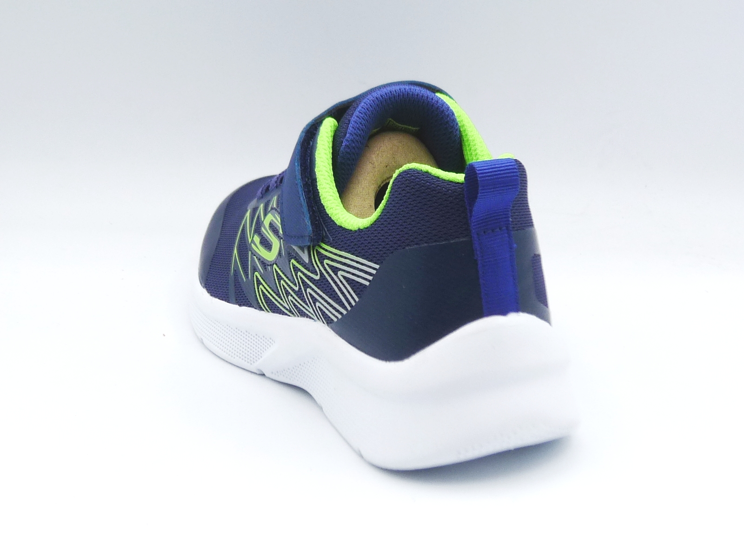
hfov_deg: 28.2
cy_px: 279
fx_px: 1483
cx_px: 372
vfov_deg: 21.3
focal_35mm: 69
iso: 100
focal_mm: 7.1
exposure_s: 1/250
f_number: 4
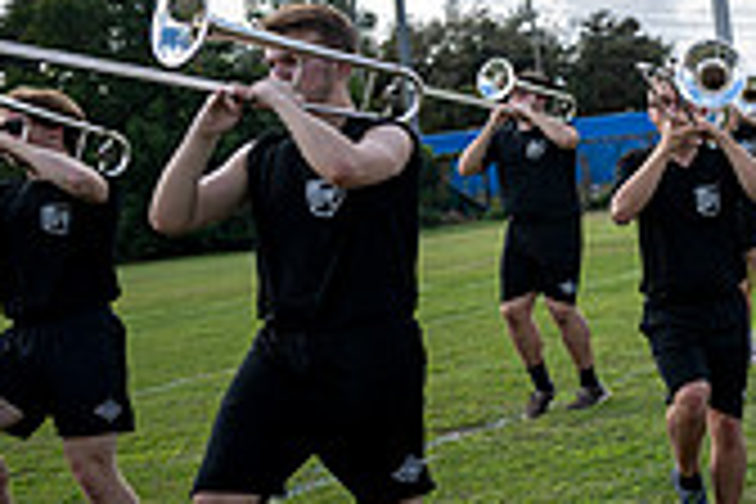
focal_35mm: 83
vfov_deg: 16.4
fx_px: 1743
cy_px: 155
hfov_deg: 19.7
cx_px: 1260
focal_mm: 24
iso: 125
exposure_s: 1/1250
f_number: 2.8
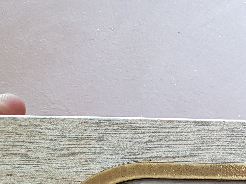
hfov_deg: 22.0
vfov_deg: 17.7
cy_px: 238
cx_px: 335
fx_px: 554
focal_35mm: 78
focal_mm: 4.3
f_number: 1.7
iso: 125
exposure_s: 1/50
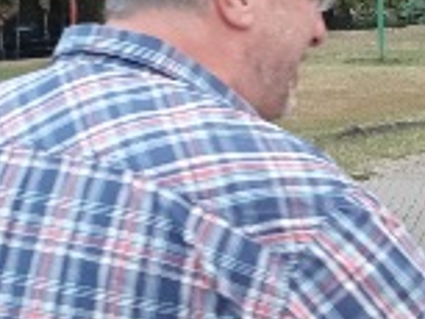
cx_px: 567
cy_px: 264
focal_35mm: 137
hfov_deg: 13.8
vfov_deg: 10.8
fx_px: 1683
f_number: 1.5
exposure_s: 1/120
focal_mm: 4.32
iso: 250
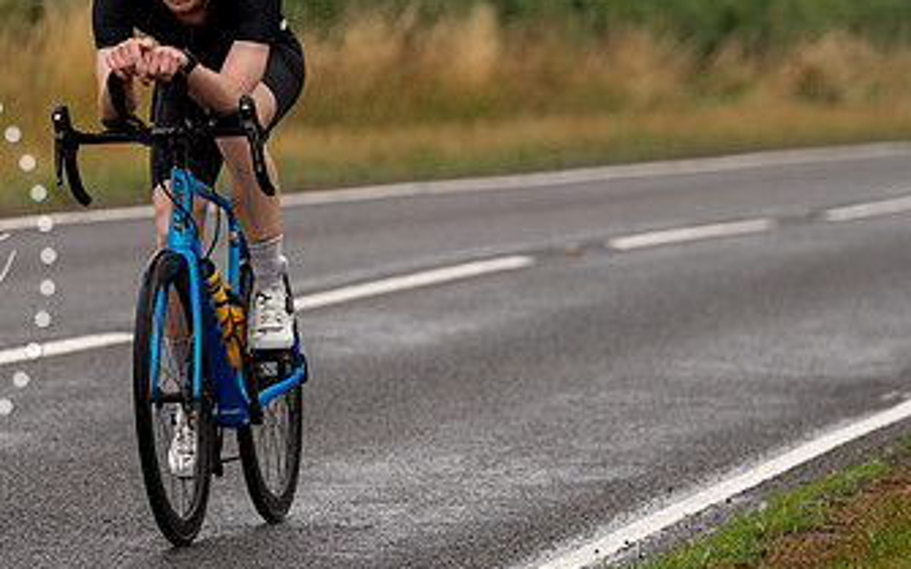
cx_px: 223
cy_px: 121
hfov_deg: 6.3
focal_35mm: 332
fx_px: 8239
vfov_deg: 3.9
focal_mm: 188
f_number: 4
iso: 100
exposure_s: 1/1000
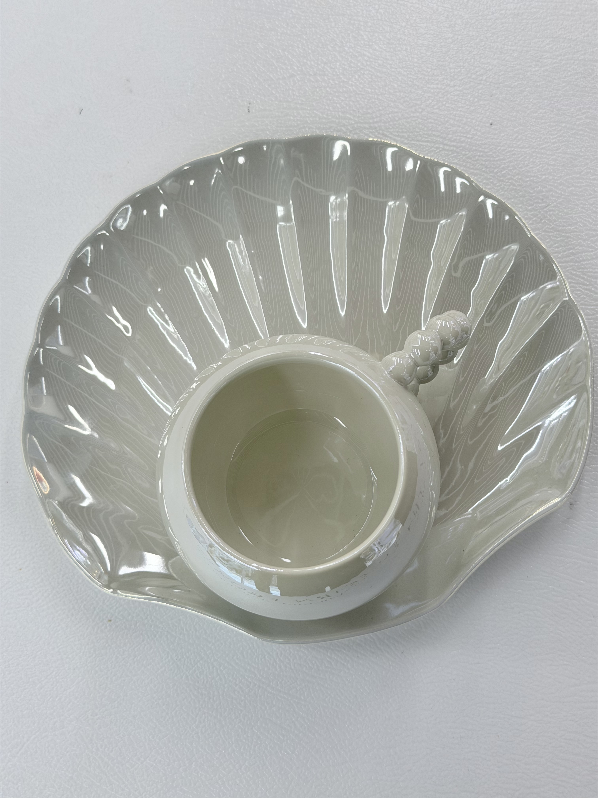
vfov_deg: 39.7
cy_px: 399
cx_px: 299
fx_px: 1106
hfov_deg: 30.3
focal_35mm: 48
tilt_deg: -76.8
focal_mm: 6.76
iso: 64
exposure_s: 1/275
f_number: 1.78
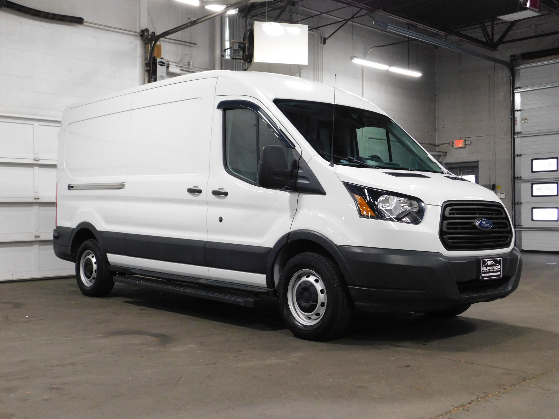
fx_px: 646
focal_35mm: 40
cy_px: 210
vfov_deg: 36.0
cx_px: 280
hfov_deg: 46.8
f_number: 3.6
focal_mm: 7.1
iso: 400
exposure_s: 1/30
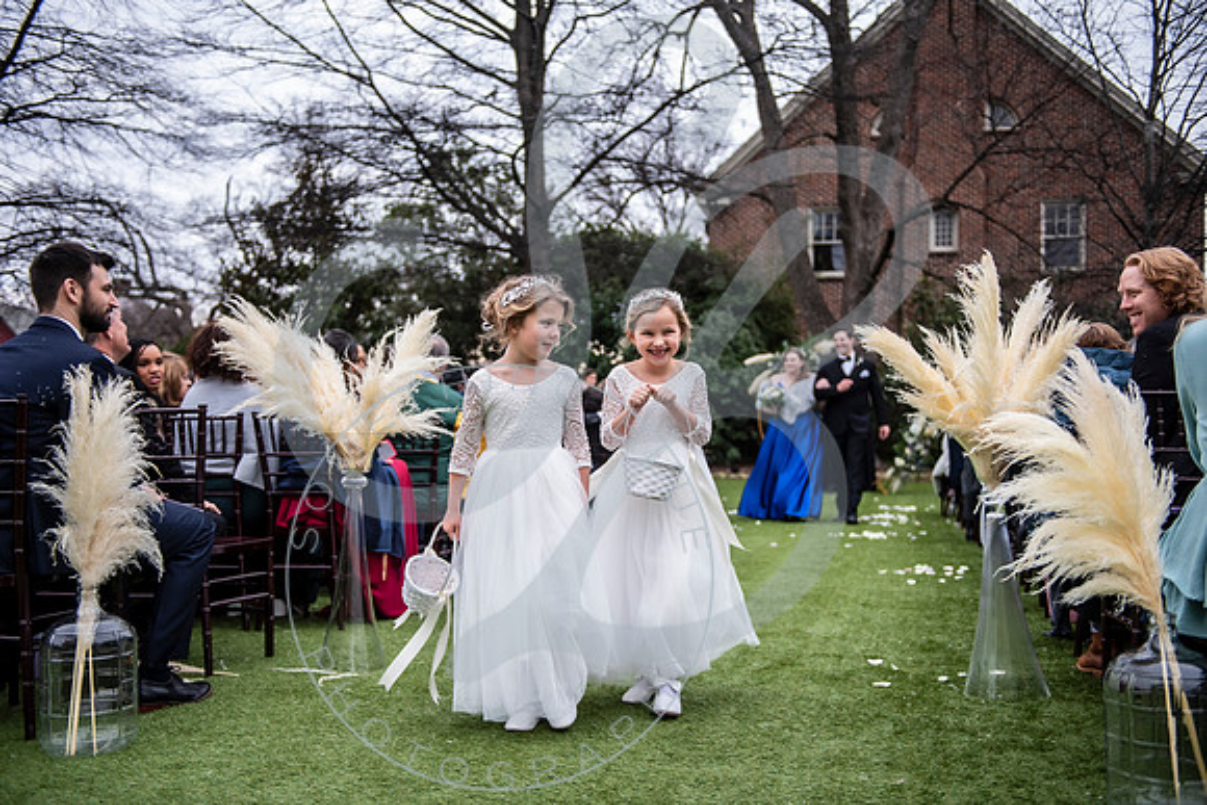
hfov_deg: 53.1
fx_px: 1207
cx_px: 604
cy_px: 402
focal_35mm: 36
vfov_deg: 36.9
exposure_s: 1/200
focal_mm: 36
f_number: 2.8
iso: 250
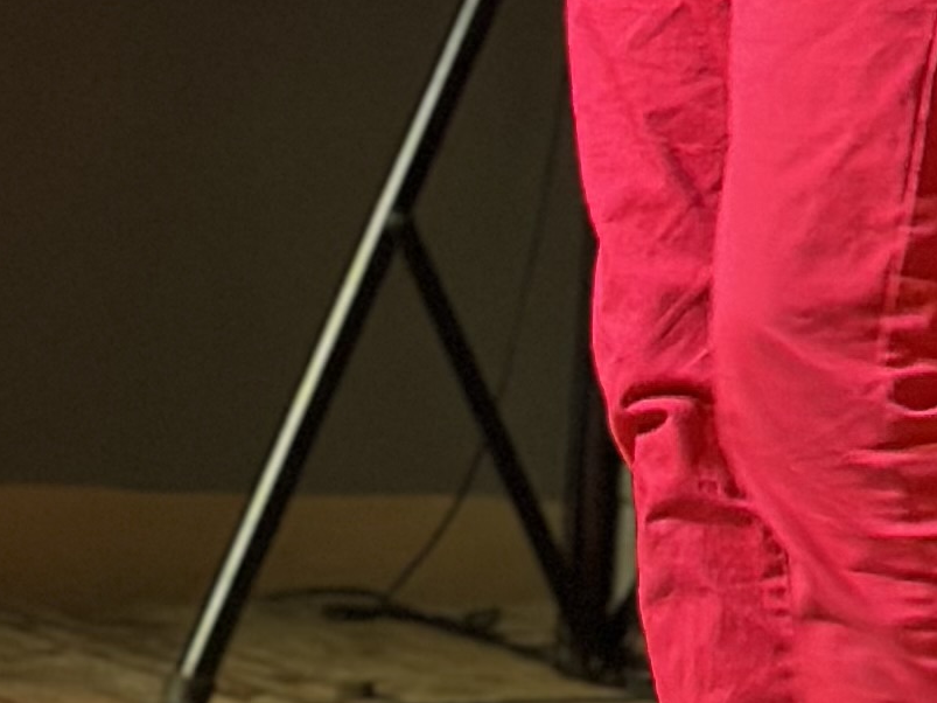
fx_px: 6523
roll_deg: -4.9
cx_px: 820
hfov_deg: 8.2
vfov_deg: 6.1
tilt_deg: +3.4
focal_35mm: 241
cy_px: -292
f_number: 1.78
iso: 400
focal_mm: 6.86
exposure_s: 1/39
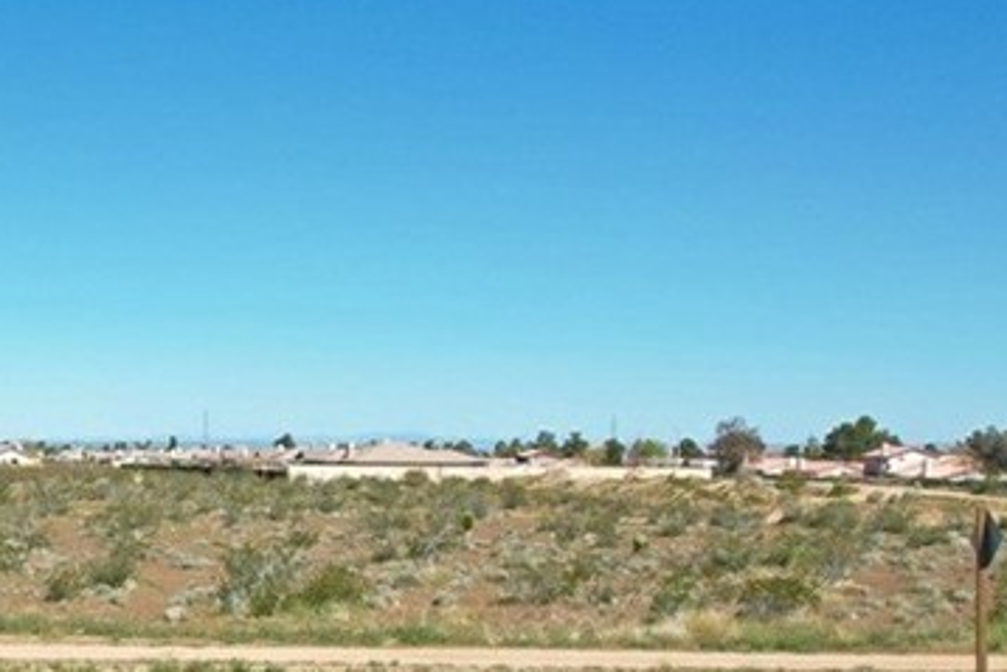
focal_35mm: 63
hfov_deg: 28.8
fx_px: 1763
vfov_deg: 21.3
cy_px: 564
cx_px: -107
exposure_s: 1/400
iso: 110
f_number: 2.8
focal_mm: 8.38
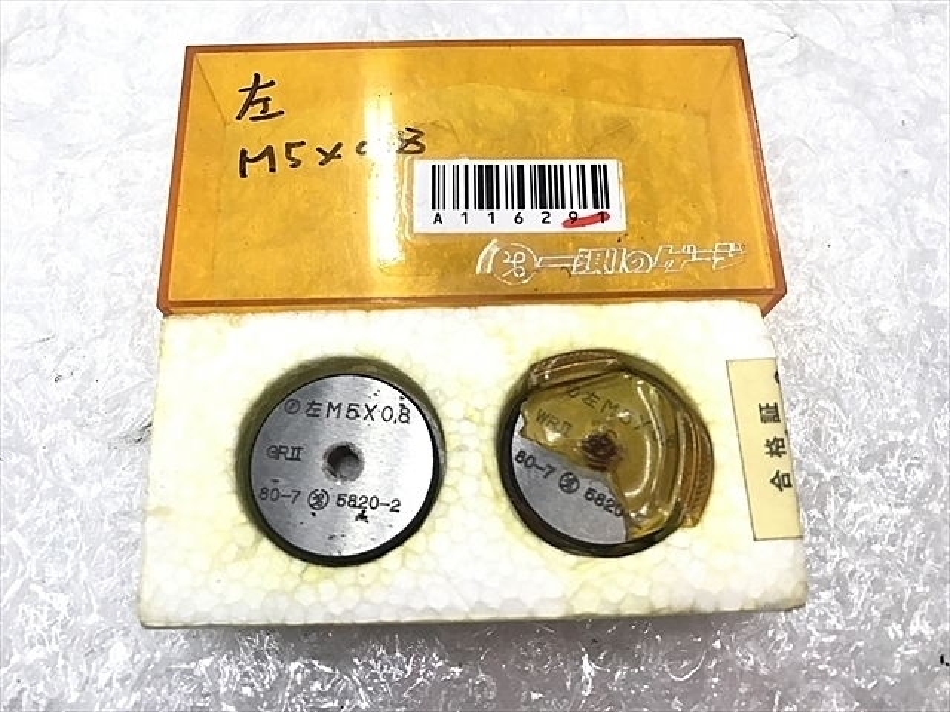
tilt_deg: -69.1
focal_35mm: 28
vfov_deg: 49.7
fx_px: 768
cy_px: 356
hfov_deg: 63.4
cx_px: 475
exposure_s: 1/30
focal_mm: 3.99
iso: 32
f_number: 1.8
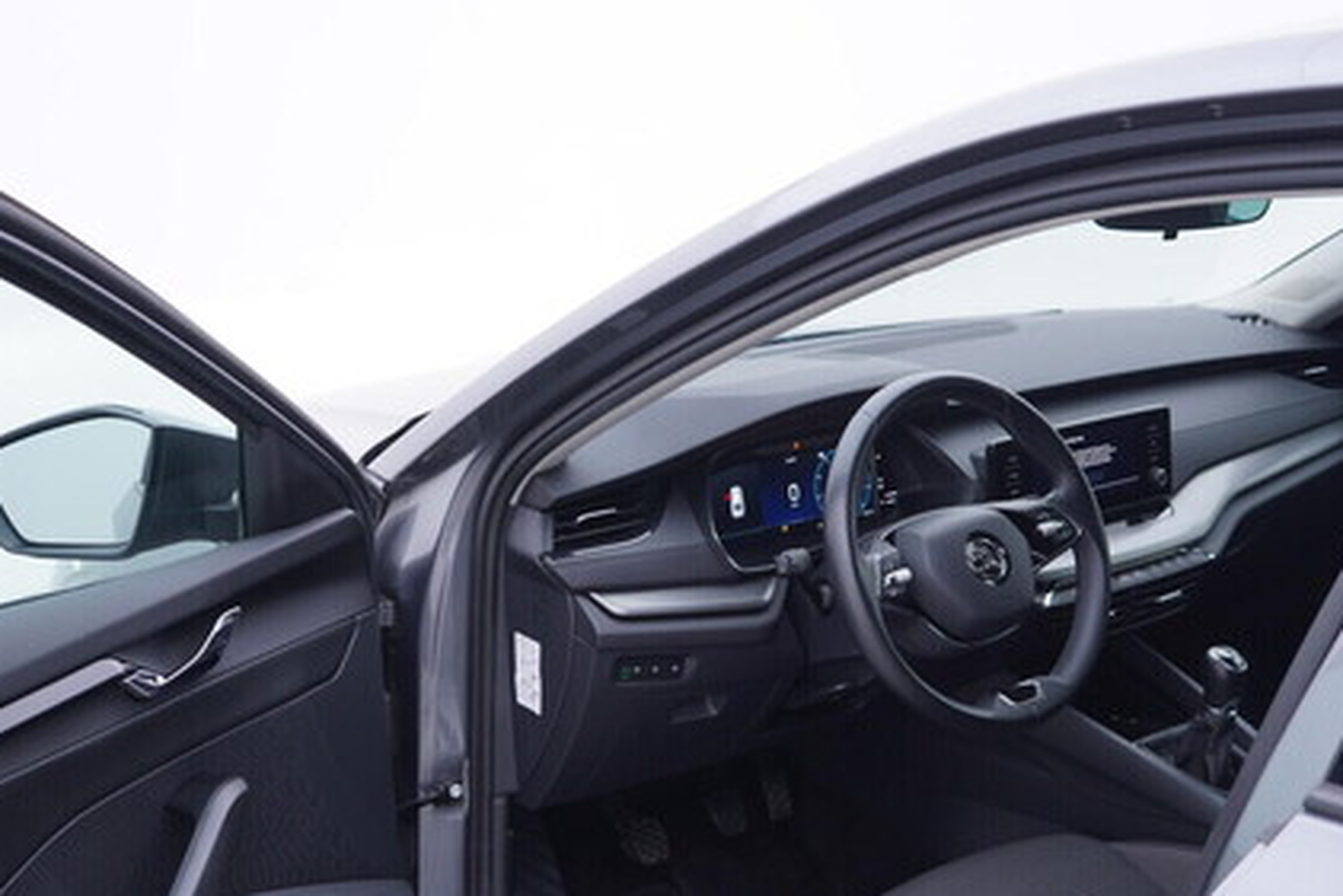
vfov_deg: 28.5
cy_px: 576
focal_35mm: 47
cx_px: 600
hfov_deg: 41.8
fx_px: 1754
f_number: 3.2
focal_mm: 24
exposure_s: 1/50
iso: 125
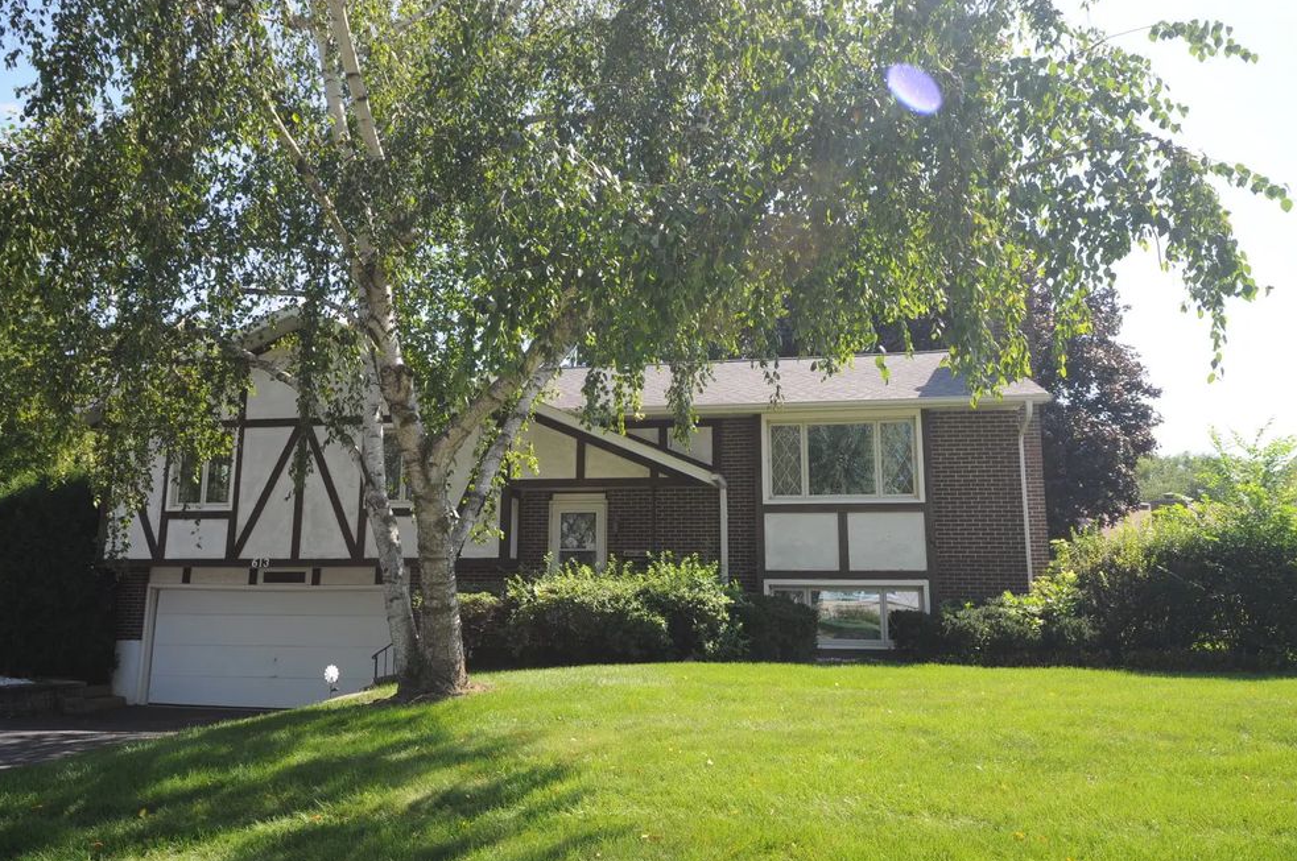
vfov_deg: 51.2
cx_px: 623
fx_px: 900
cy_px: 440
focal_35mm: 25
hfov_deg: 71.5
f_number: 7.1
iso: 200
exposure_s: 1/200
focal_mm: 16
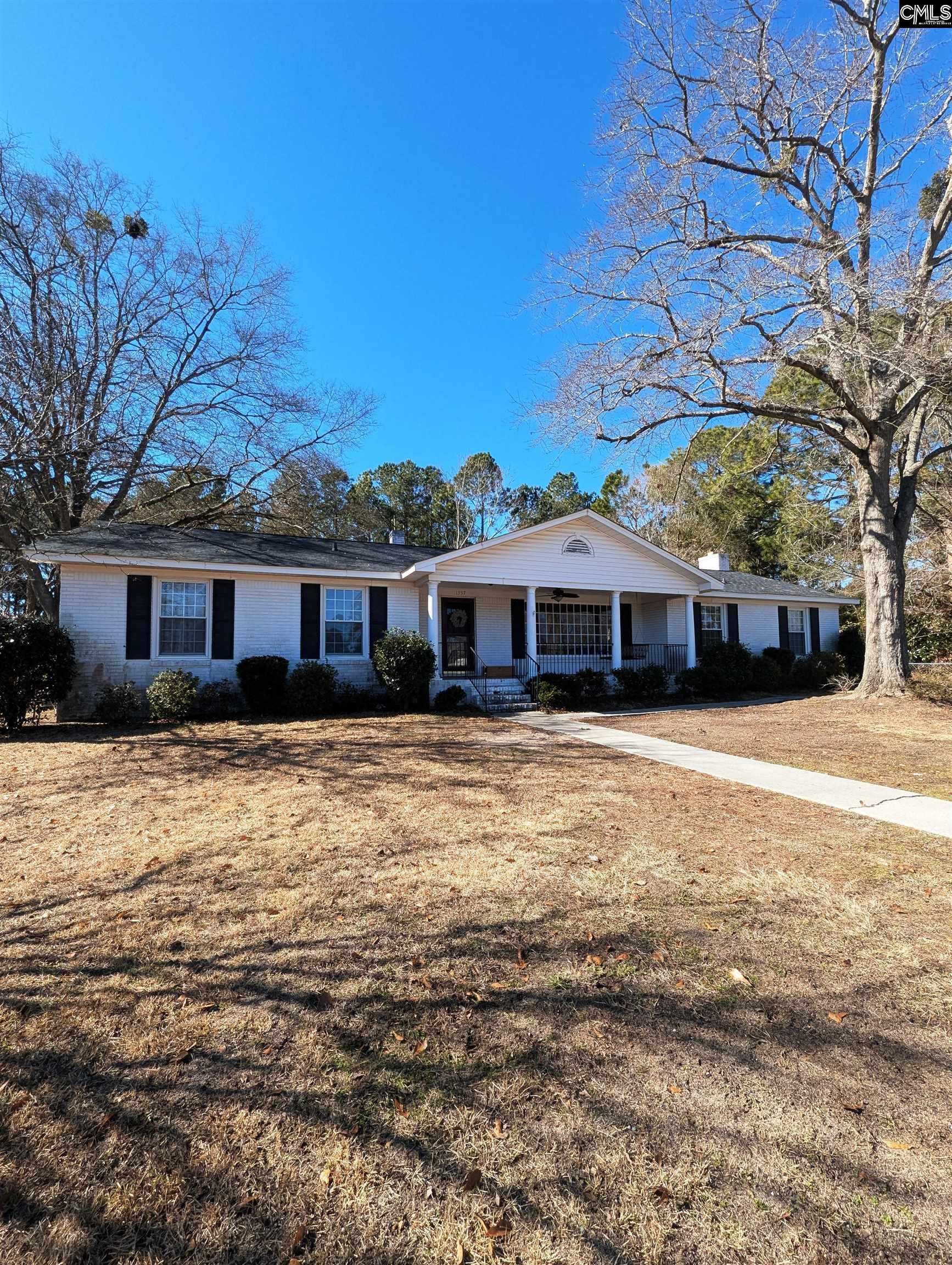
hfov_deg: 90.0
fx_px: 476
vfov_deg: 106.1
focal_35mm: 13
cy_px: 632
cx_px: 476
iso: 44
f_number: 2.2
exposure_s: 1/684
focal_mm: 1.95
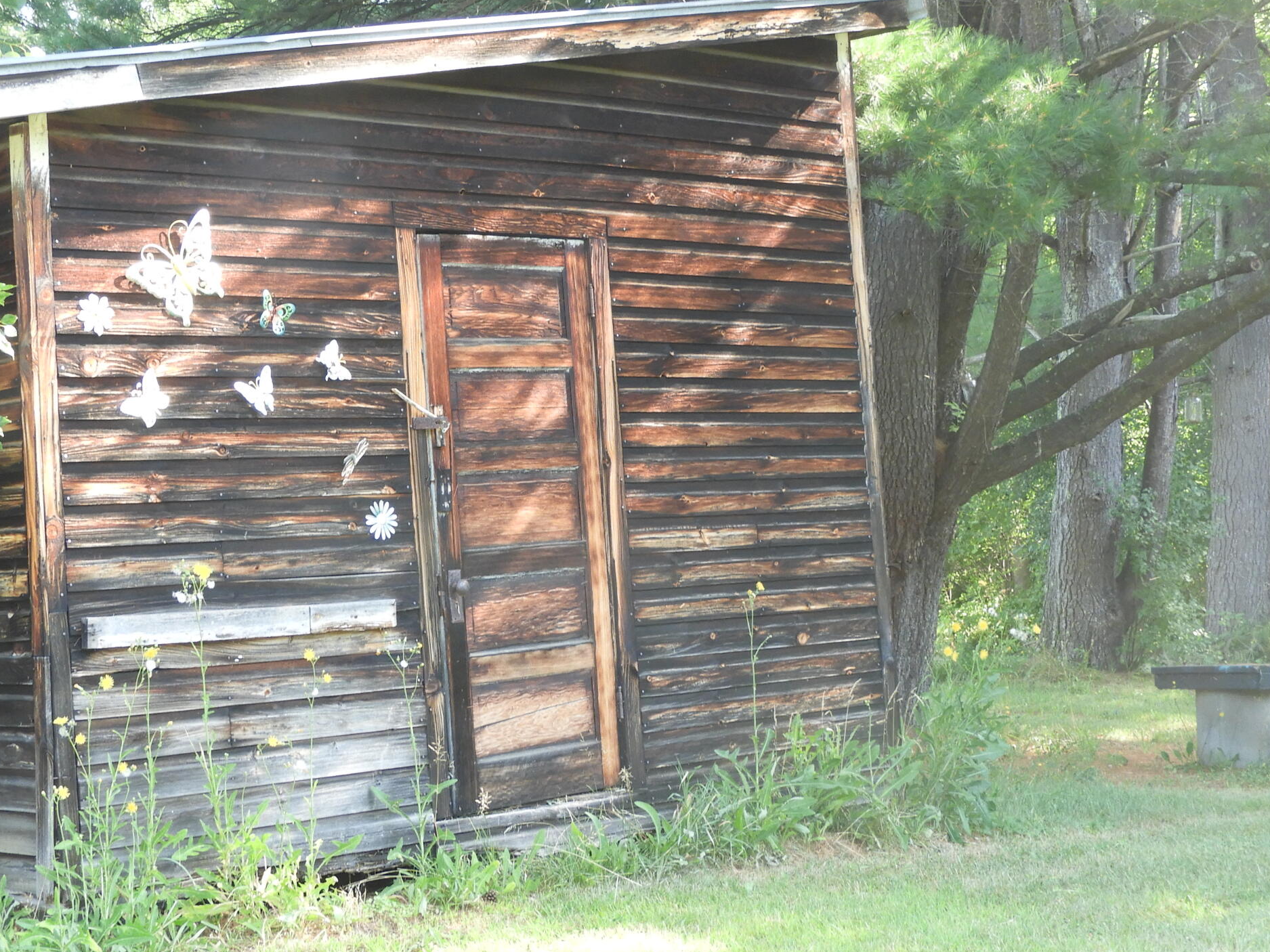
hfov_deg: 30.2
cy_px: 417
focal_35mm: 64
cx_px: 523
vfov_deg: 22.9
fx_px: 2348
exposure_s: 1/50
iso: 140
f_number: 3.8
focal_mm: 7.2
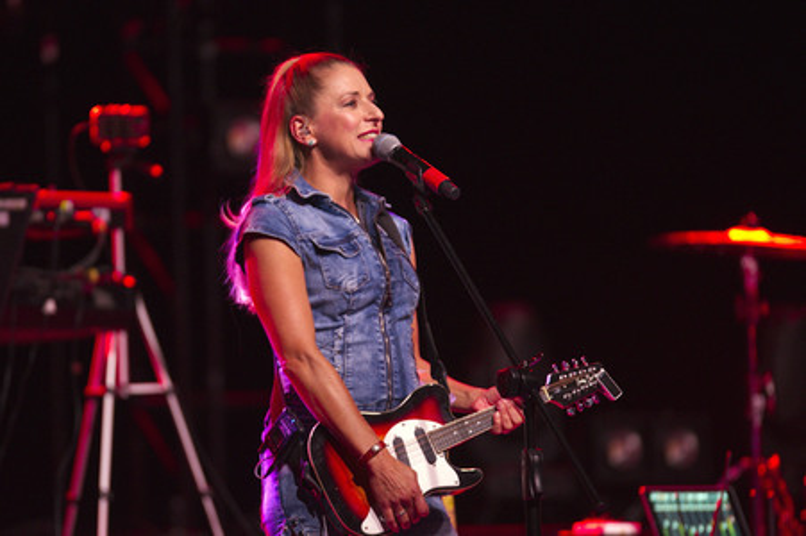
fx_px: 6712
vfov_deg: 4.6
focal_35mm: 300
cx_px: 403
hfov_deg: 6.9
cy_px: 268
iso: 1600
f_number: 2.8
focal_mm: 300
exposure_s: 1/125
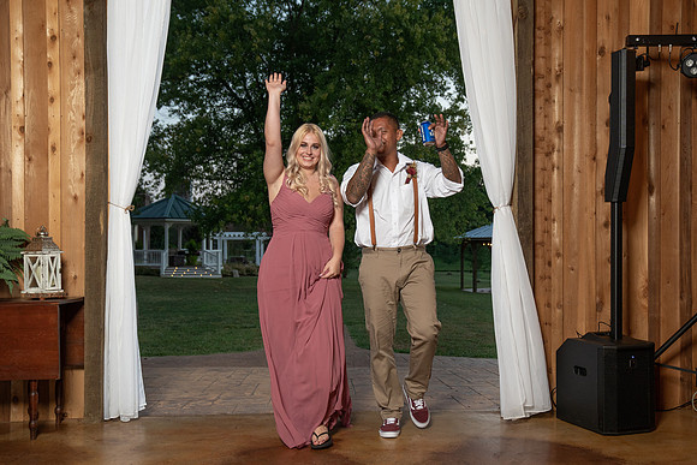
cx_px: 373
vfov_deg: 33.7
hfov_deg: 48.8
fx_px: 767
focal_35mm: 40
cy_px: 249
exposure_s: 1/200
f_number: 4
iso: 1000
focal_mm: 37
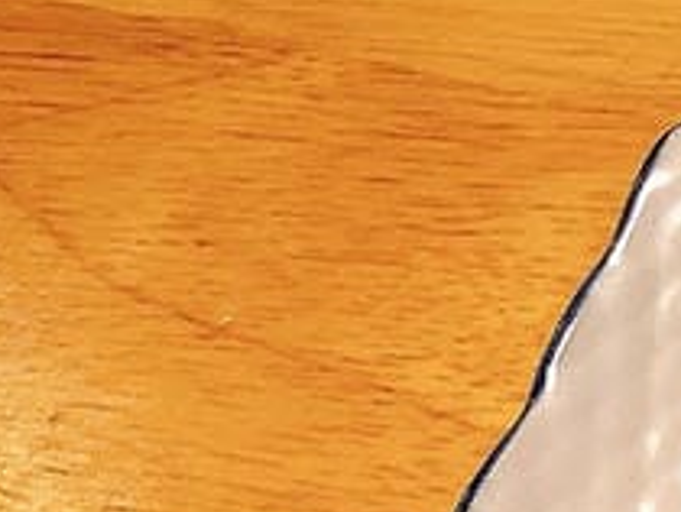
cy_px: 1079
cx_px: 1822
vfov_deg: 8.7
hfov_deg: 10.1
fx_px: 3151
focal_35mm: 160
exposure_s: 1/15
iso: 50
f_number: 1.8
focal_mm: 3.99
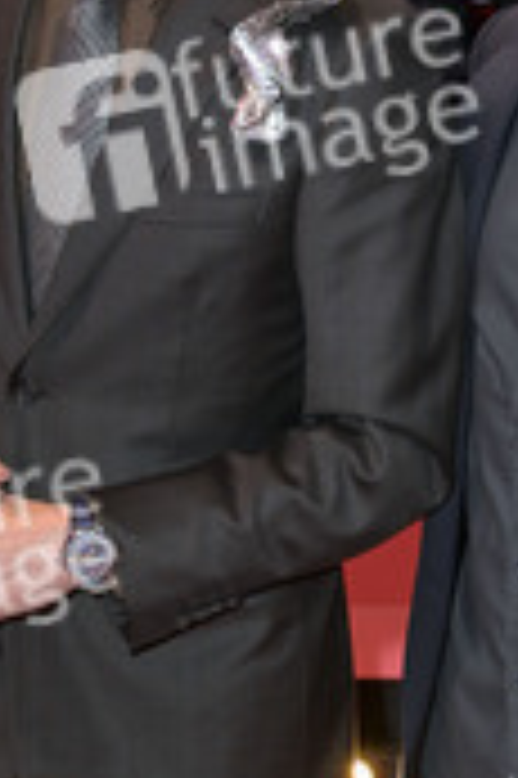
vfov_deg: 14.4
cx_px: 378
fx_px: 3092
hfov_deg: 9.6
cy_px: 342
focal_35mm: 143
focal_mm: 62
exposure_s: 1/160
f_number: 5.6
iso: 1250
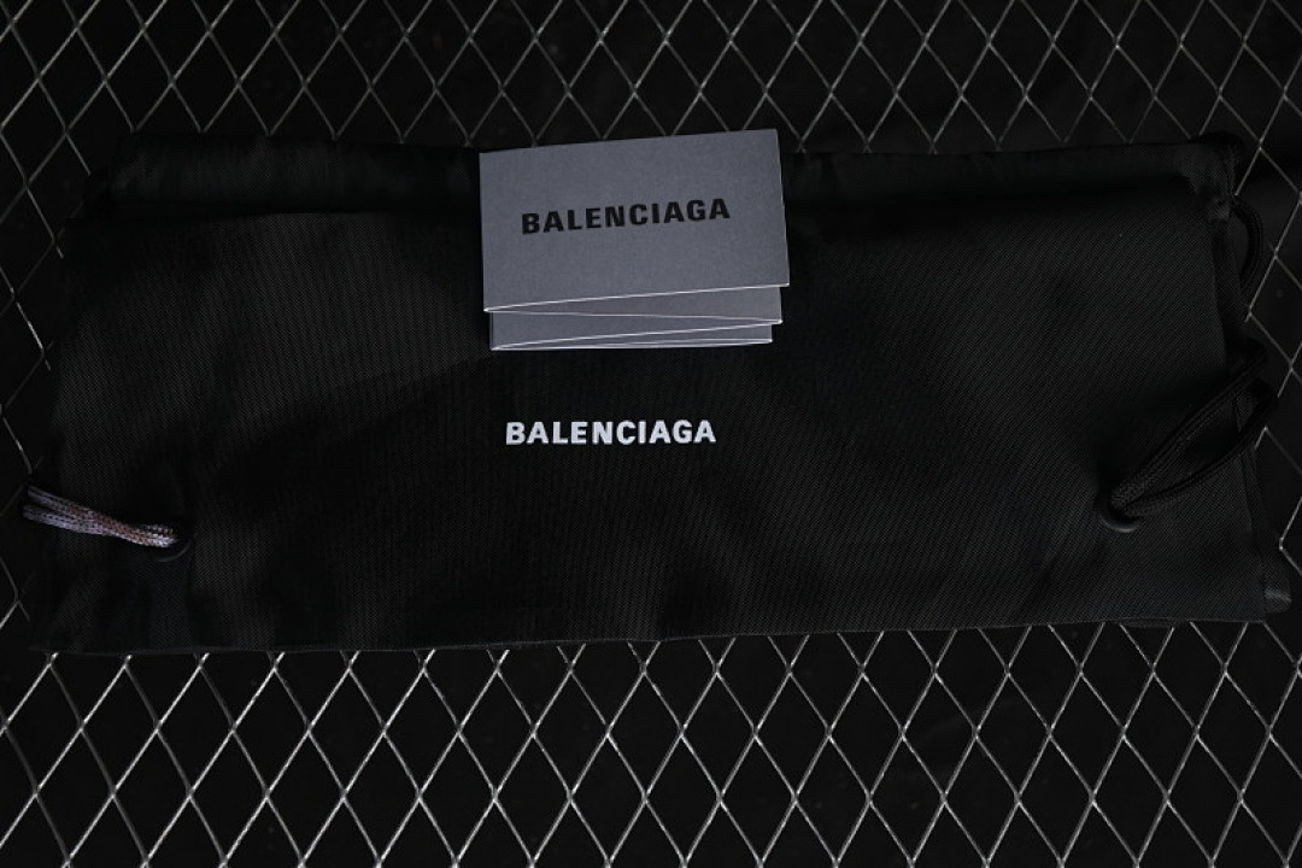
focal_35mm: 75
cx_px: 651
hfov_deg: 27.0
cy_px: 434
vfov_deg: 18.2
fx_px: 2712
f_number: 6.3
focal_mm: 50
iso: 160
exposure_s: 1/60
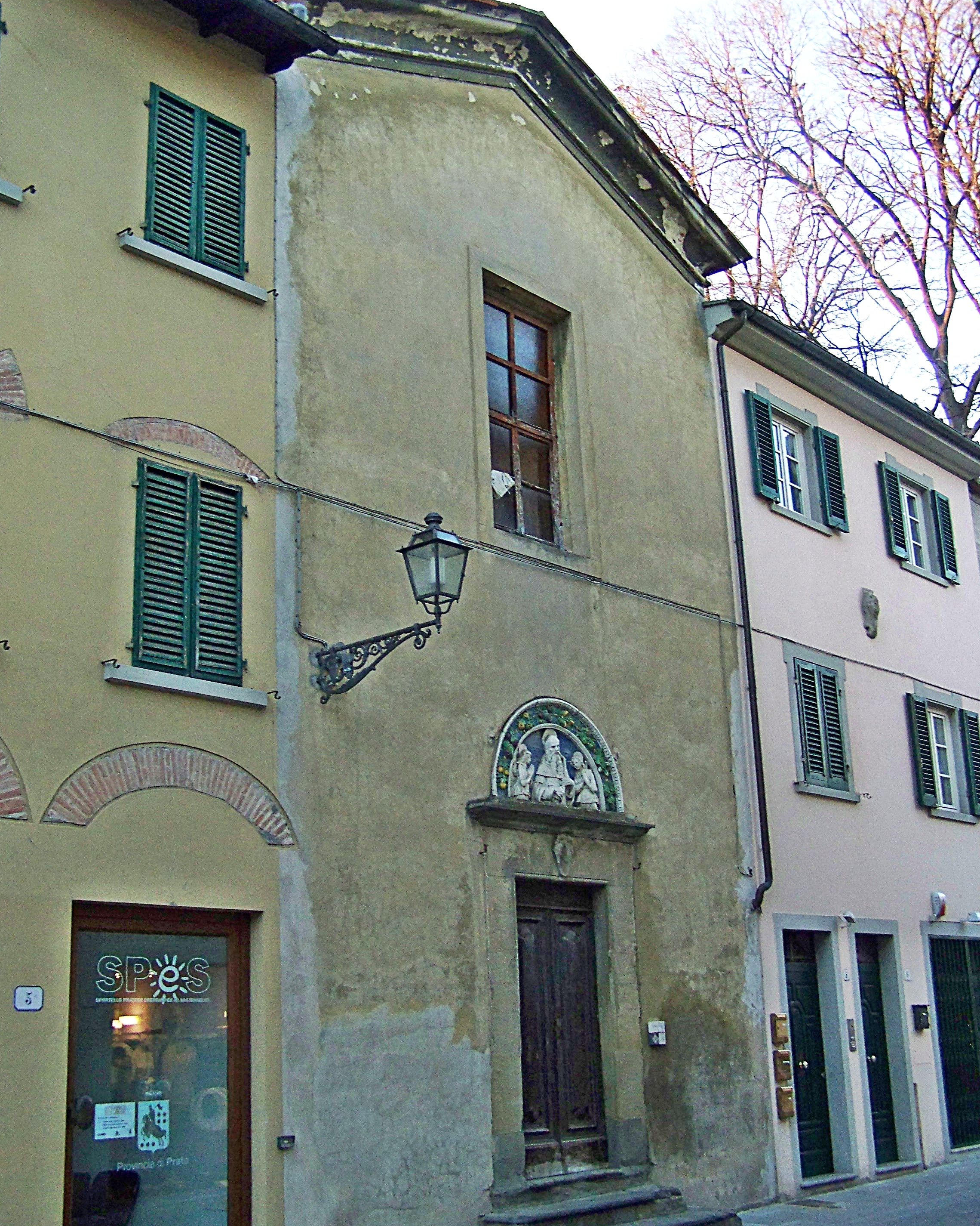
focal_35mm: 40
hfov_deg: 37.3
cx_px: 485
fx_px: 1450
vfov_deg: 45.8
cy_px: 617
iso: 200
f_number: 2.8
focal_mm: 6.3
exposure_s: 1/60
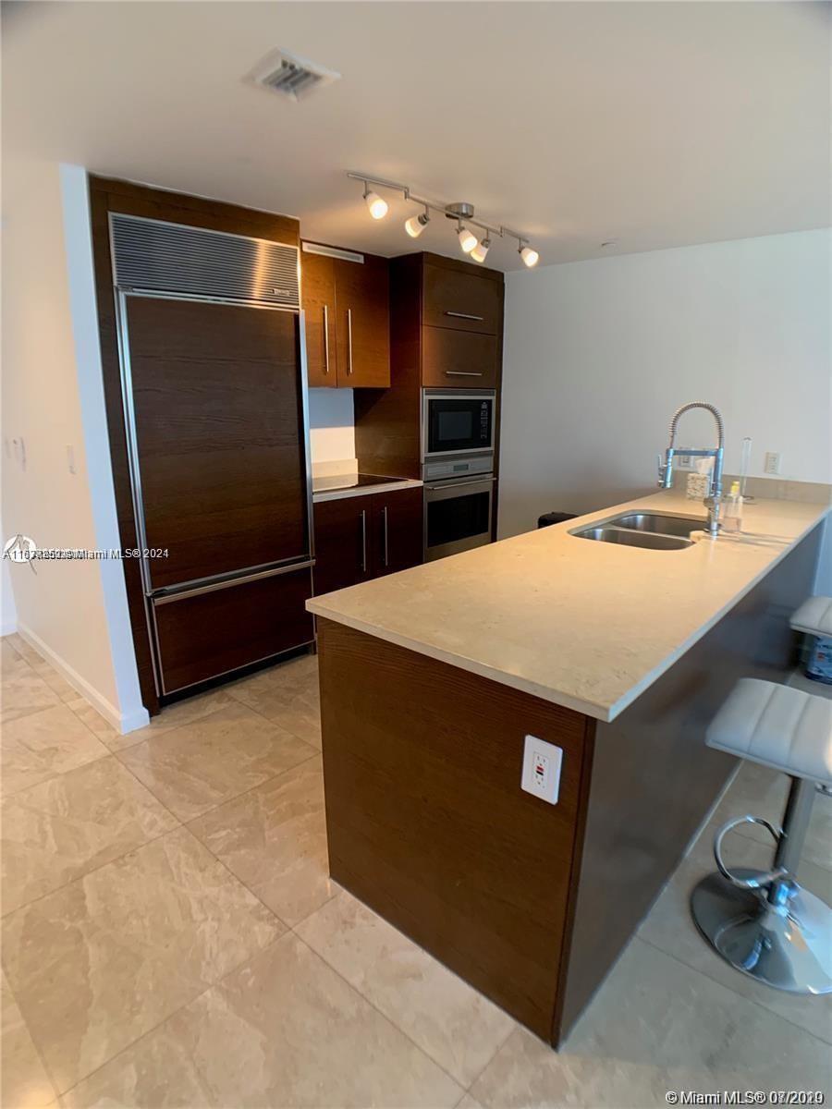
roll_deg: +0.0
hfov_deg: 53.1
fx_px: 833
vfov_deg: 67.3
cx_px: 416
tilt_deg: -12.7
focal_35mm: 26
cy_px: 554
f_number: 1.8
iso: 125
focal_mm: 4.25
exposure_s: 1/60
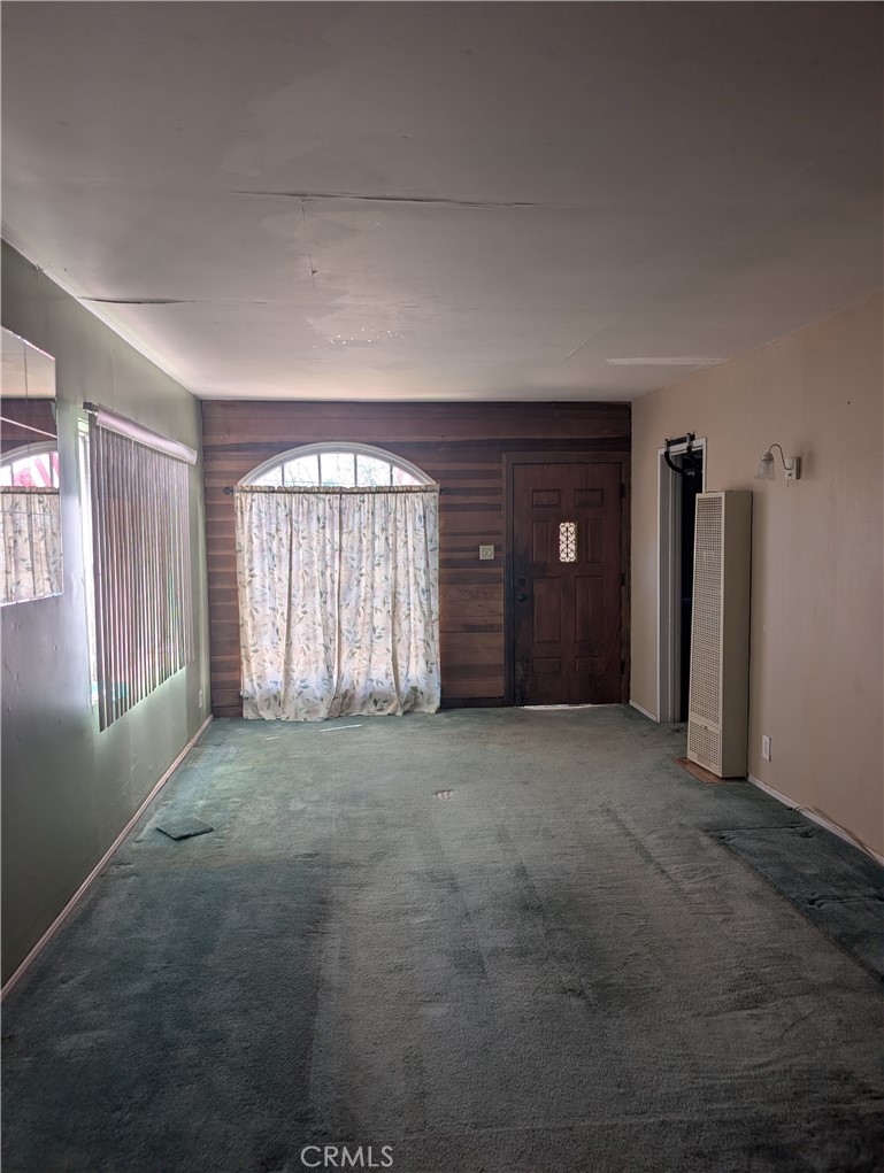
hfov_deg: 56.9
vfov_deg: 71.5
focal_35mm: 24
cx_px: 442
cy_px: 586
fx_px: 815
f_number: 1.68
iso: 21
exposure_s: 1/129
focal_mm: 6.9
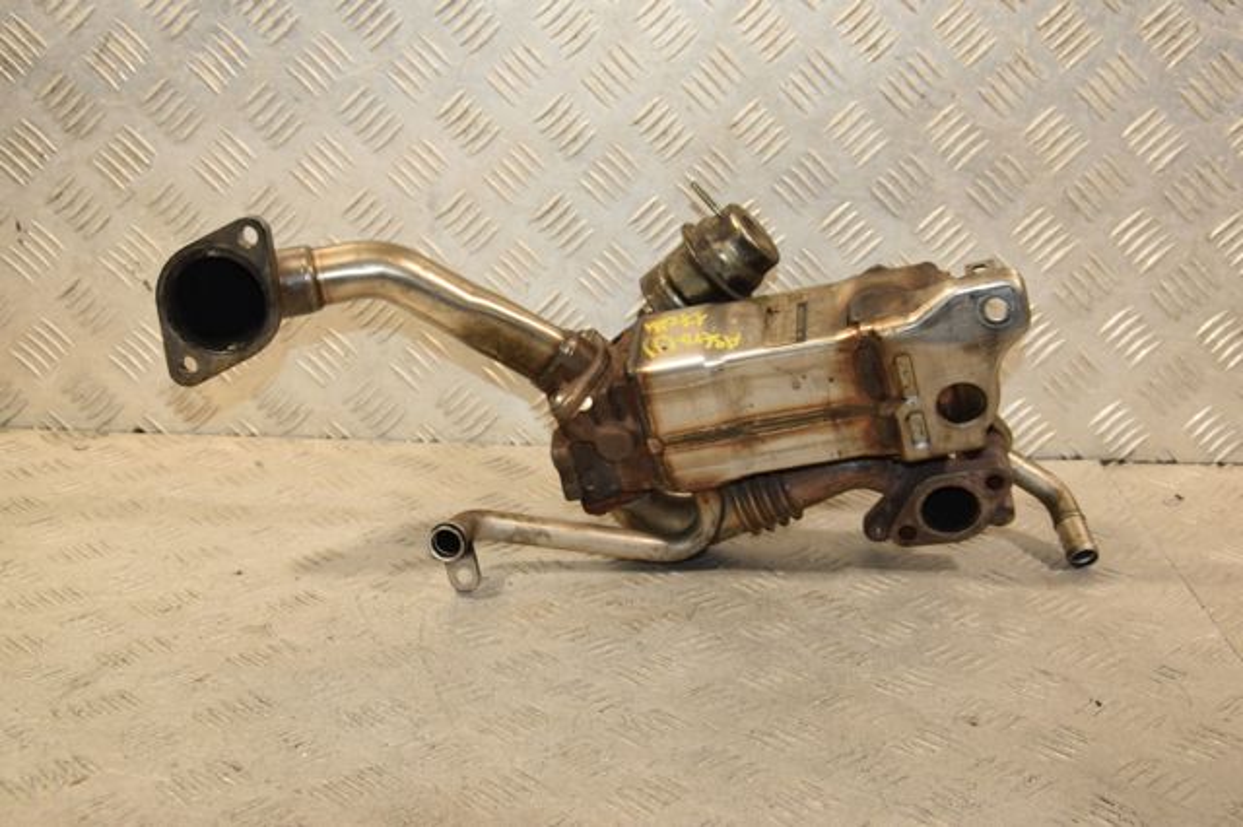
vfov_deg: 25.7
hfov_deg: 37.9
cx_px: 622
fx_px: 1812
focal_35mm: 52
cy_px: 414
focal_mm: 35
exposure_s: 1/200
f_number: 6.3
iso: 800
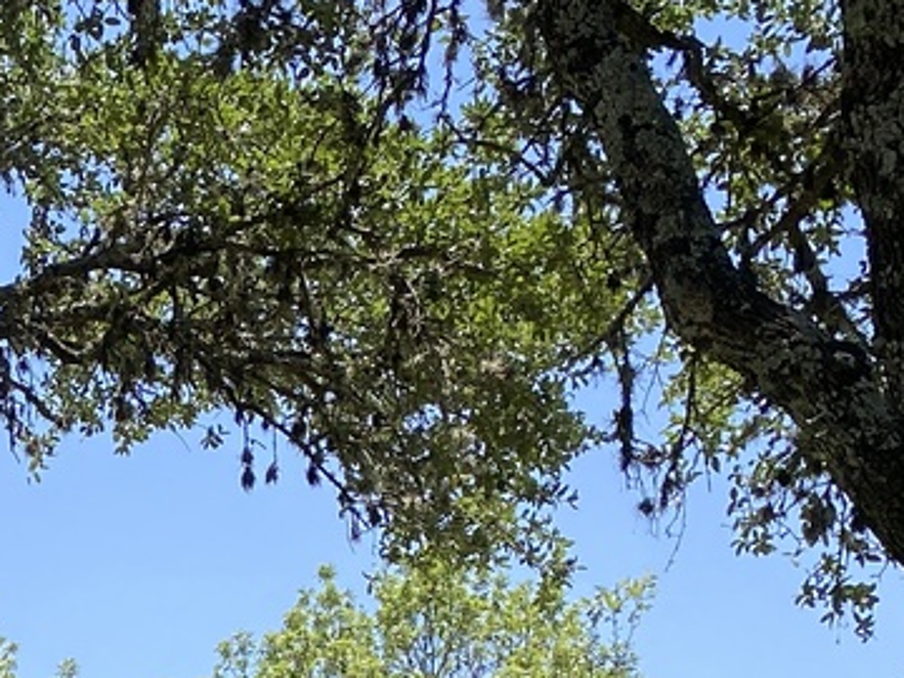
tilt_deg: +0.5
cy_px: 1331
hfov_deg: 17.3
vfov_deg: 12.6
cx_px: -394
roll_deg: -1.6
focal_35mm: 104
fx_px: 2716
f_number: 1.8
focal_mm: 4.25
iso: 32
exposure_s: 1/1043
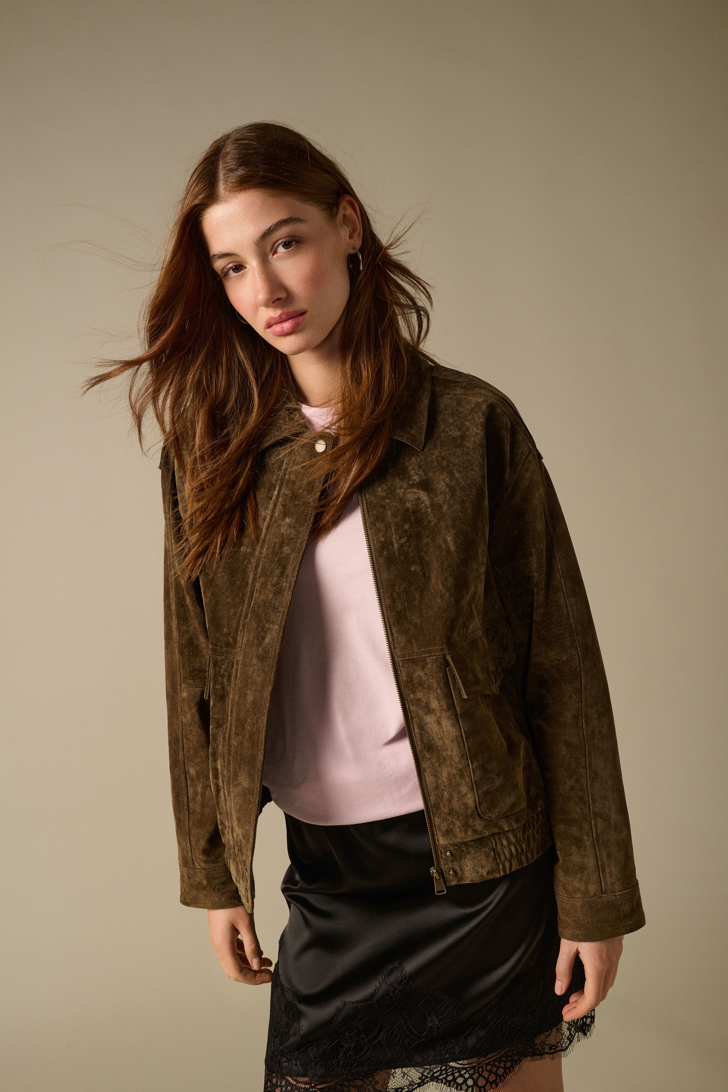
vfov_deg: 56.5
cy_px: 546
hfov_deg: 39.4
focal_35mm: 34
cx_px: 364
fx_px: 1016
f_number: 9
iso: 320
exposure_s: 1/160
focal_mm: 33.5
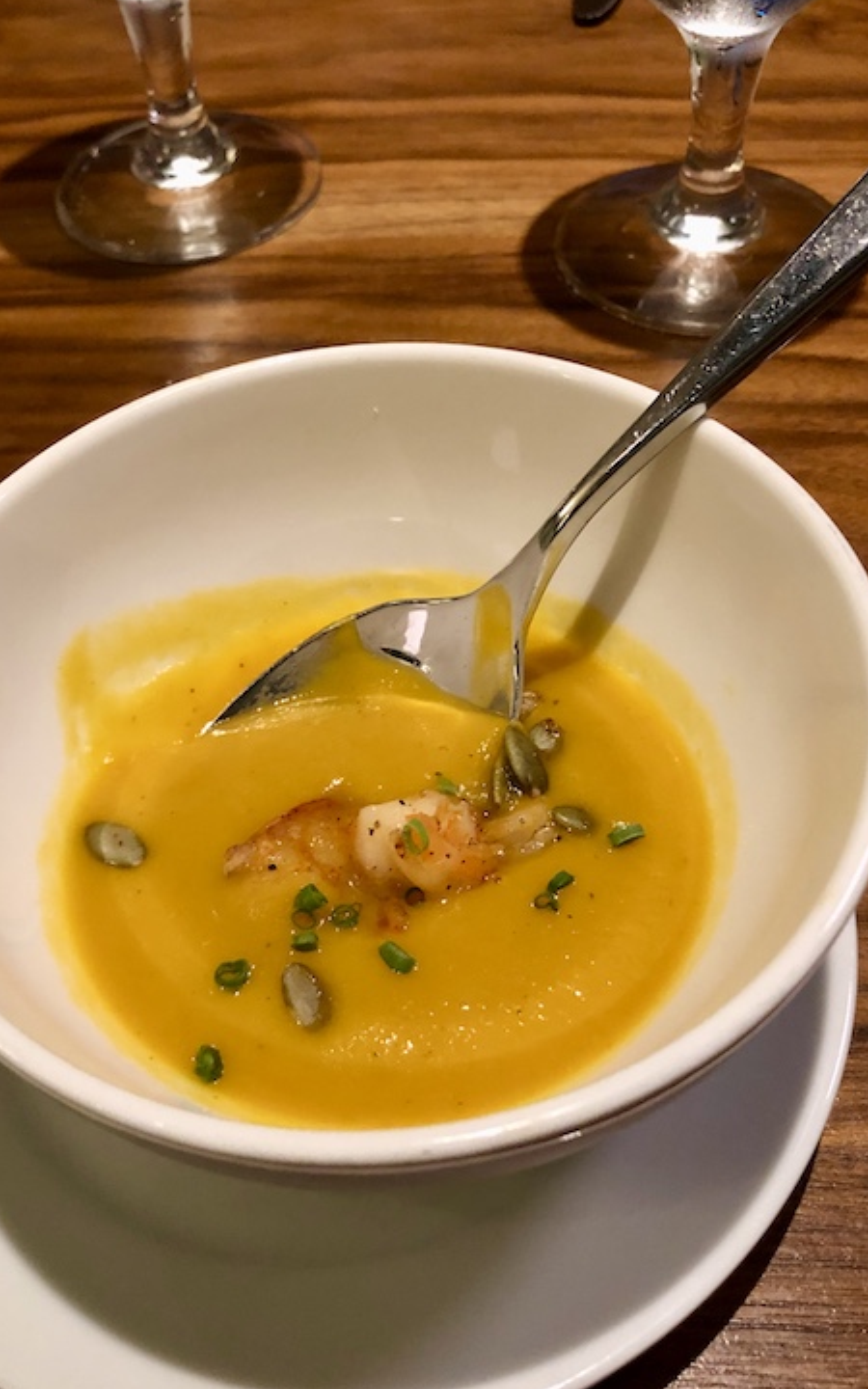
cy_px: 718
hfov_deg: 38.3
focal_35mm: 33
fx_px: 1249
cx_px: 386
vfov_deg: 58.1
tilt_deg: -50.8
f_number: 1.8
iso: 80
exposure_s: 1/5
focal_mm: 4
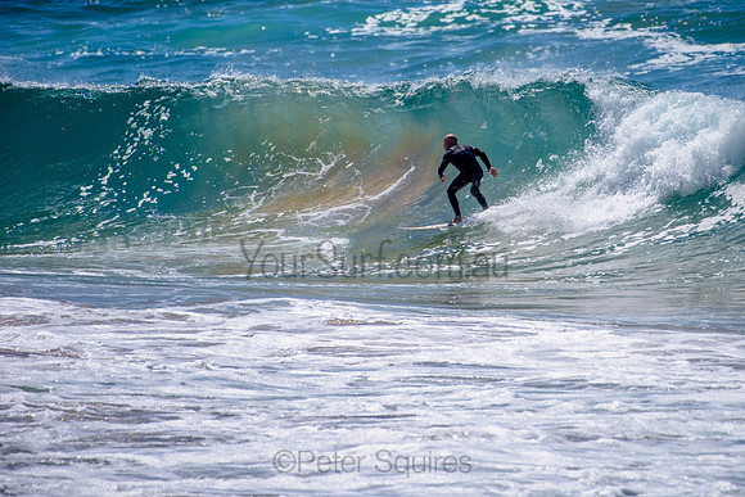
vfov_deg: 2.2
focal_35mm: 613
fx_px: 12684
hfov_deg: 3.4
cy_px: 192
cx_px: 457
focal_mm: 500
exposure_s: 1/2000
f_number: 5.6
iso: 80
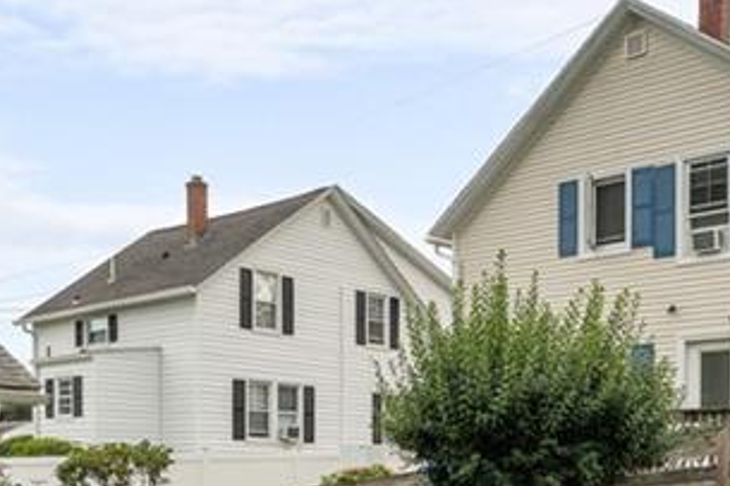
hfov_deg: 41.8
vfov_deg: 28.4
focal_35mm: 47
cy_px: 332
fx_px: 953
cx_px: 433
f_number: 9
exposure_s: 1/80
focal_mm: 14
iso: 200
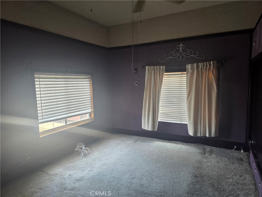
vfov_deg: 58.9
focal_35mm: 23
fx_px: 174
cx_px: 131
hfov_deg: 73.9
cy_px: 98
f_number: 1.7
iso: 250
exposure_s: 1/120
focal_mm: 6.3
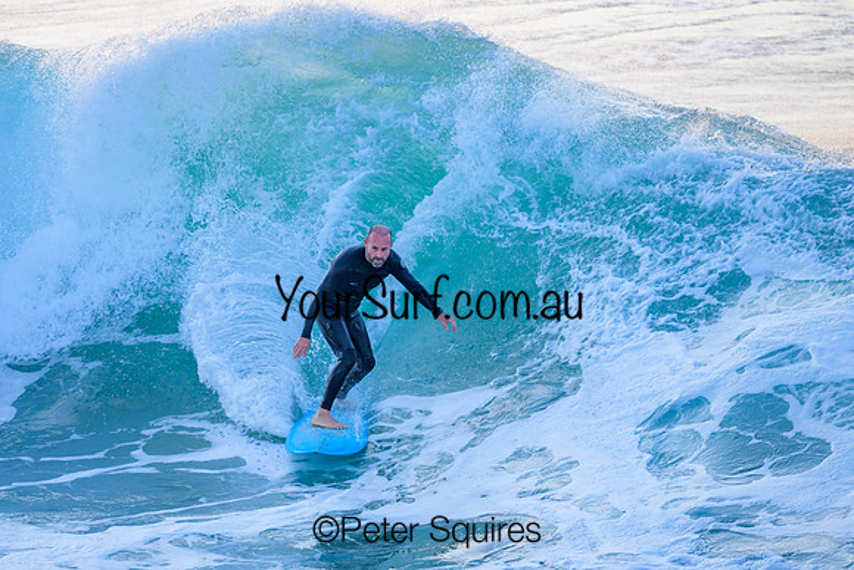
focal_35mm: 916
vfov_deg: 1.5
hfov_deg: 2.3
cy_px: 326
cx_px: 397
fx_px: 21739
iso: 1000
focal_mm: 800
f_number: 6.3
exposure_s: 1/400
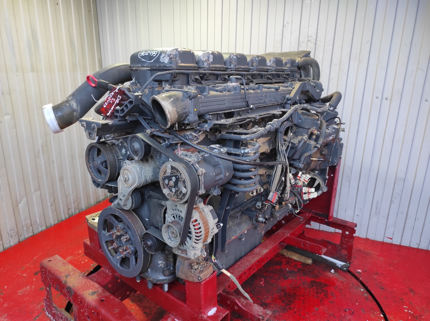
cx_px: 215
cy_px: 160
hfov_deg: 69.4
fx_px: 310
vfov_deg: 54.8
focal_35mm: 25
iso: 226
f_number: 1.89
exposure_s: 1/50
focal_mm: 5.43
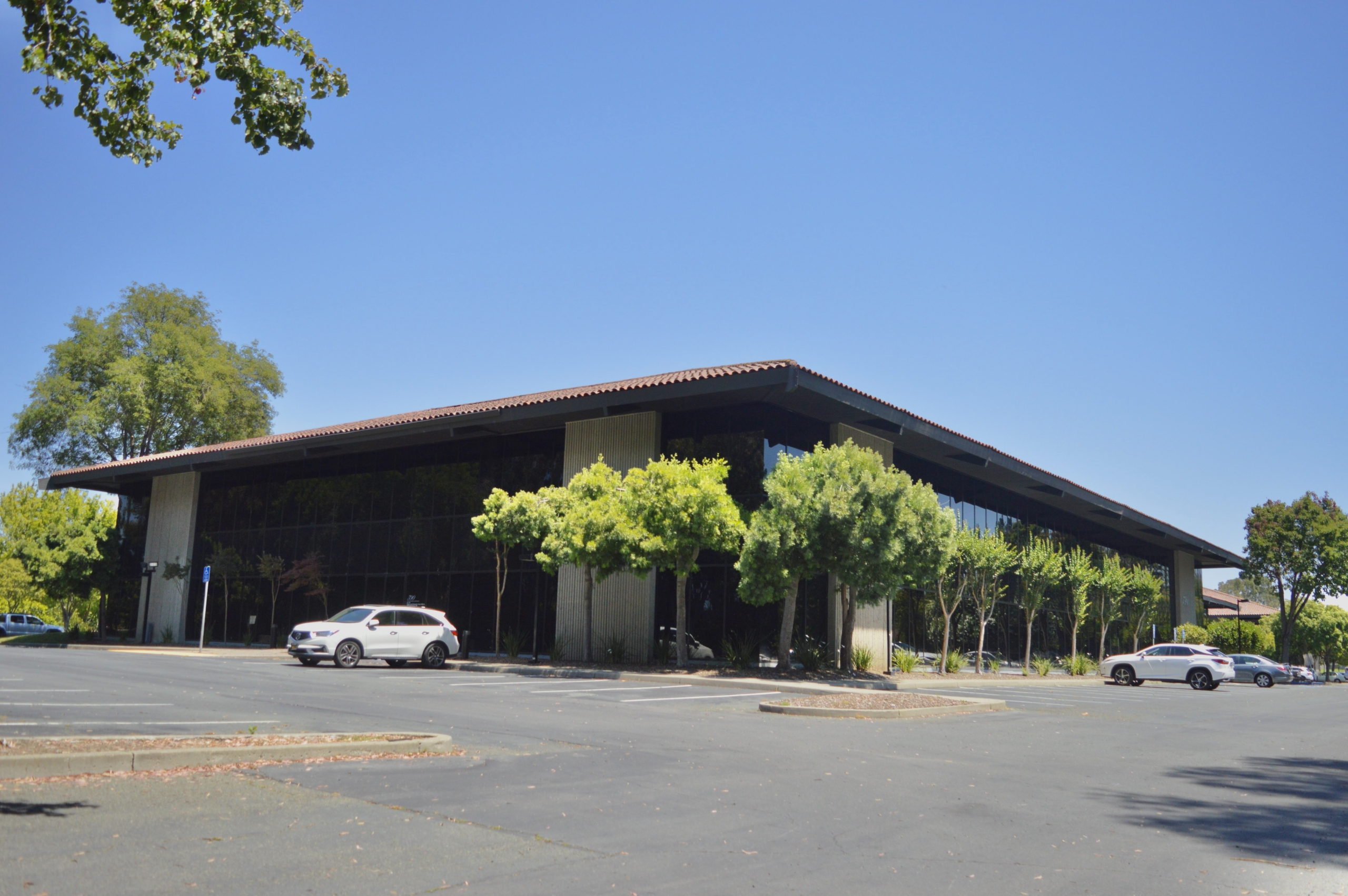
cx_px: 674
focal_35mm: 30
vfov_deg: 43.5
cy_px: 448
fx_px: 1122
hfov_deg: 62.0
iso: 400
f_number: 3.8
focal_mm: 20
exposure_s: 1/2500
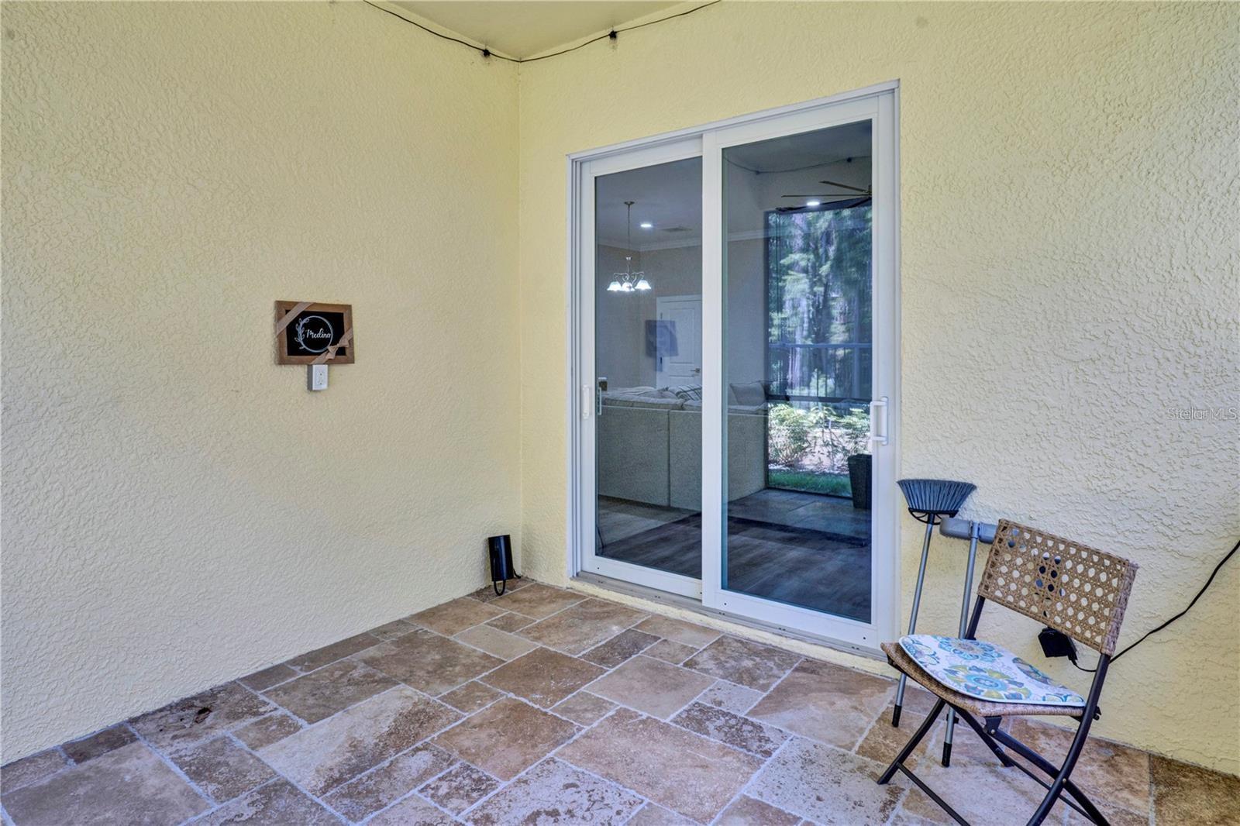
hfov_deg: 90.0
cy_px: 413
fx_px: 620
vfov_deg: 67.4
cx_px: 620
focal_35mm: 18
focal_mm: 12
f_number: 16
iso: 320
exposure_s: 1/6
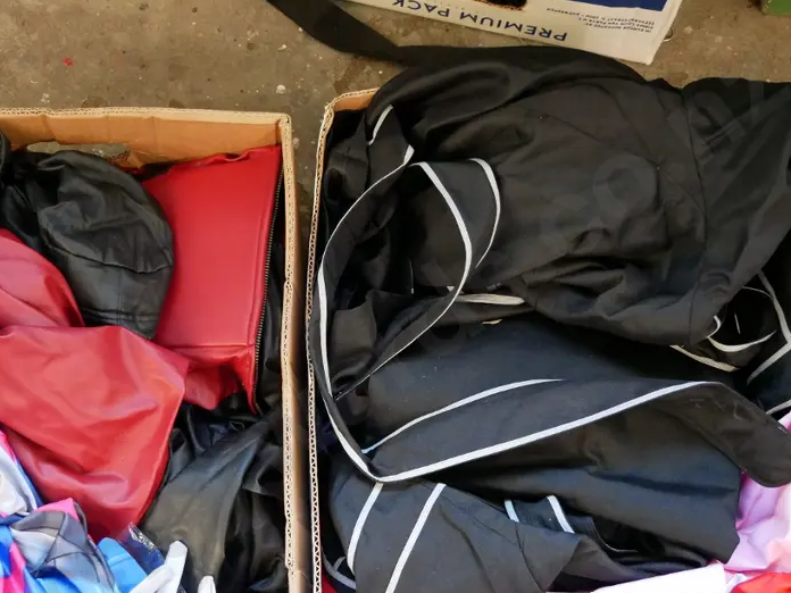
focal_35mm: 50
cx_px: 310
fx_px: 1143
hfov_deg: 38.0
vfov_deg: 28.8
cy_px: 420
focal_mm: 17
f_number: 3.8
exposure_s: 1/60
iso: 2500
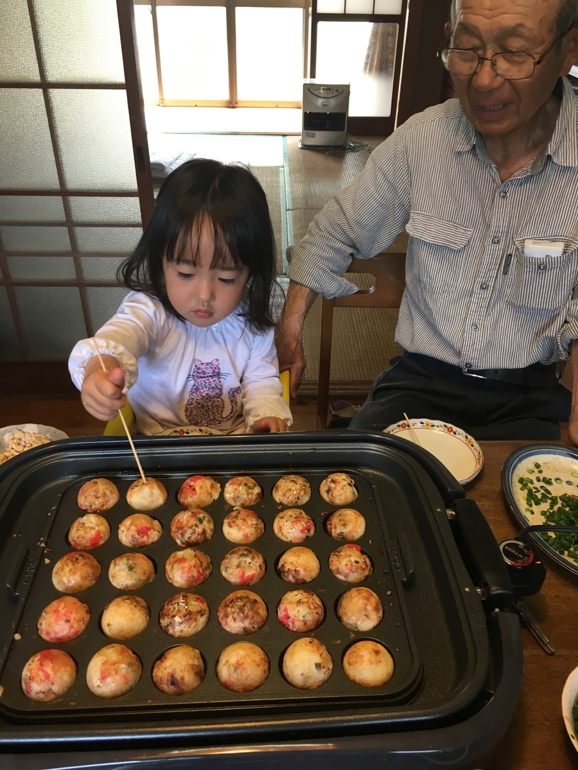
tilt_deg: -33.5
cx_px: 289
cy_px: 385
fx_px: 646
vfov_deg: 61.7
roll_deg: -1.7
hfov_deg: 48.2
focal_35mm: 29
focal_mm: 4.15
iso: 64
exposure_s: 1/30
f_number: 2.2
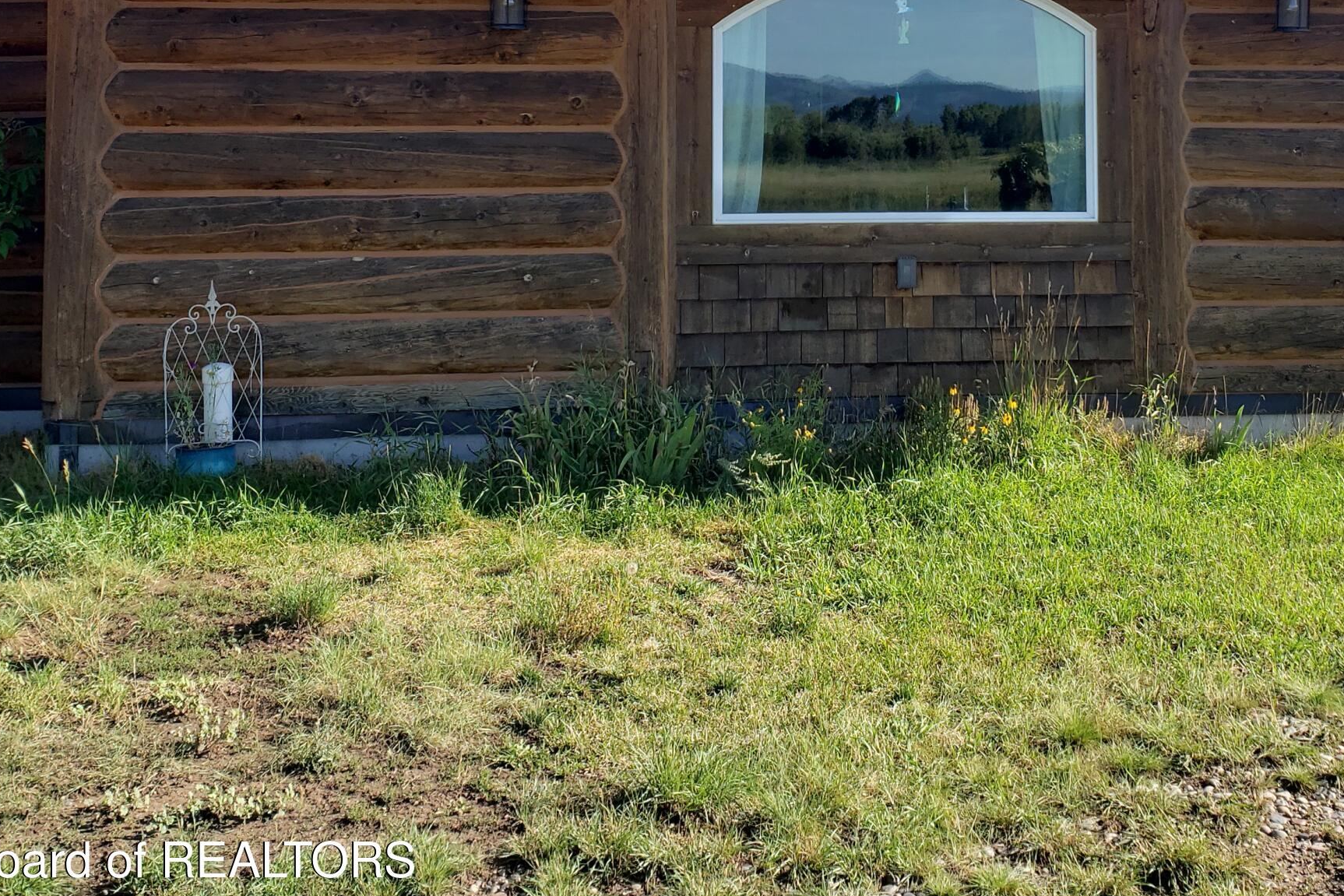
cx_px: 832
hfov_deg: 41.6
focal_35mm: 47
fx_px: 1755
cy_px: 65
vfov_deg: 27.5
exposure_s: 1/621
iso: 50
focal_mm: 4.3
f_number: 2.4
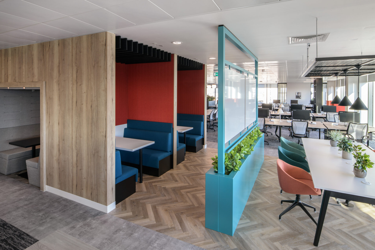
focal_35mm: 19
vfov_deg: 64.5
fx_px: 198
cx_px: 188
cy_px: 125
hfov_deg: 86.9
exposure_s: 1/4
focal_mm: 19
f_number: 13
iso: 125
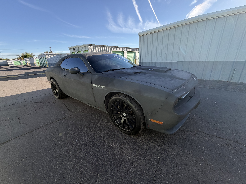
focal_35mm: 14
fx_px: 99
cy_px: 92
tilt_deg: -18.3
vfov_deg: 85.7
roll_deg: +1.0
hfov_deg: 102.1
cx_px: 123
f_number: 2.2
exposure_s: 1/502
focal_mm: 2.22
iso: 40
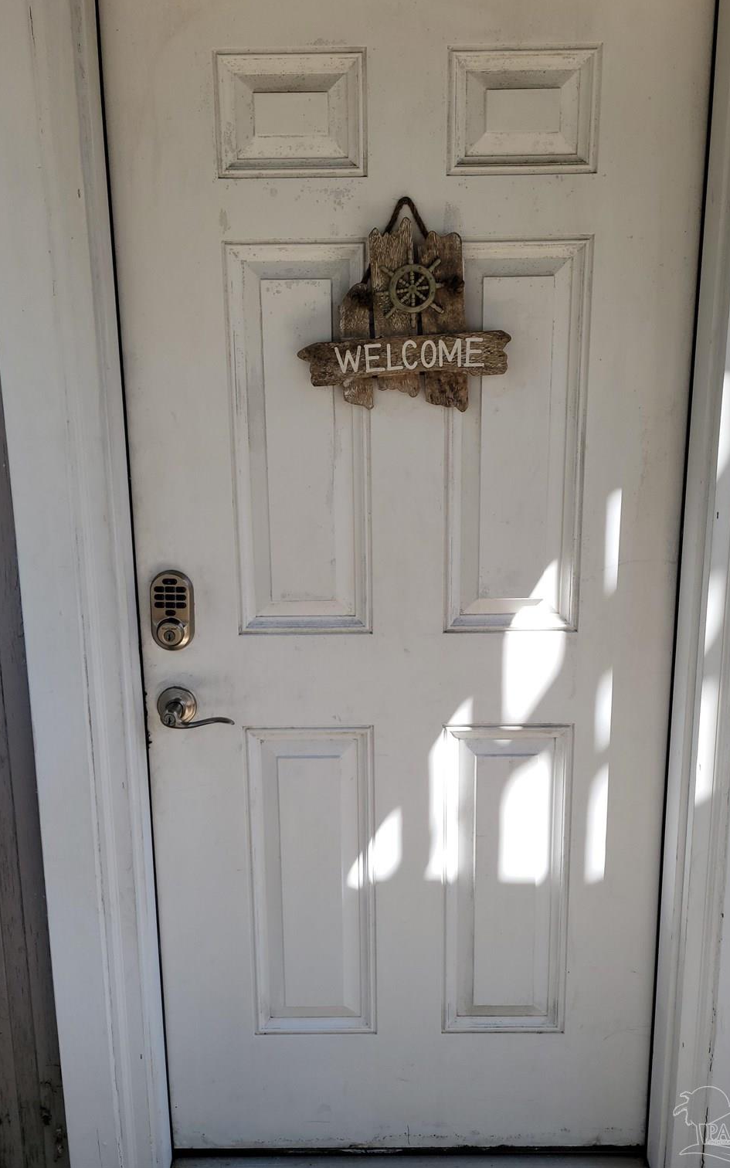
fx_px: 891
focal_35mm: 28
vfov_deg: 66.5
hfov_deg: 44.5
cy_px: 577
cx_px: 367
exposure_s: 1/393
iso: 40
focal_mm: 5.4
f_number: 1.8
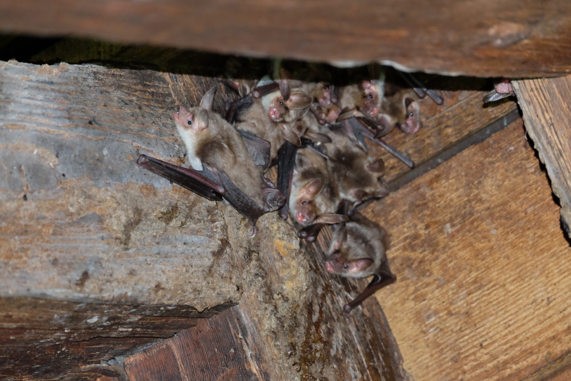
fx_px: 3632
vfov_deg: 6.0
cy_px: 190
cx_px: 286
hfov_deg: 9.0
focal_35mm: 229
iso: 3200
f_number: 6.2
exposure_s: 1/80
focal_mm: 152.6
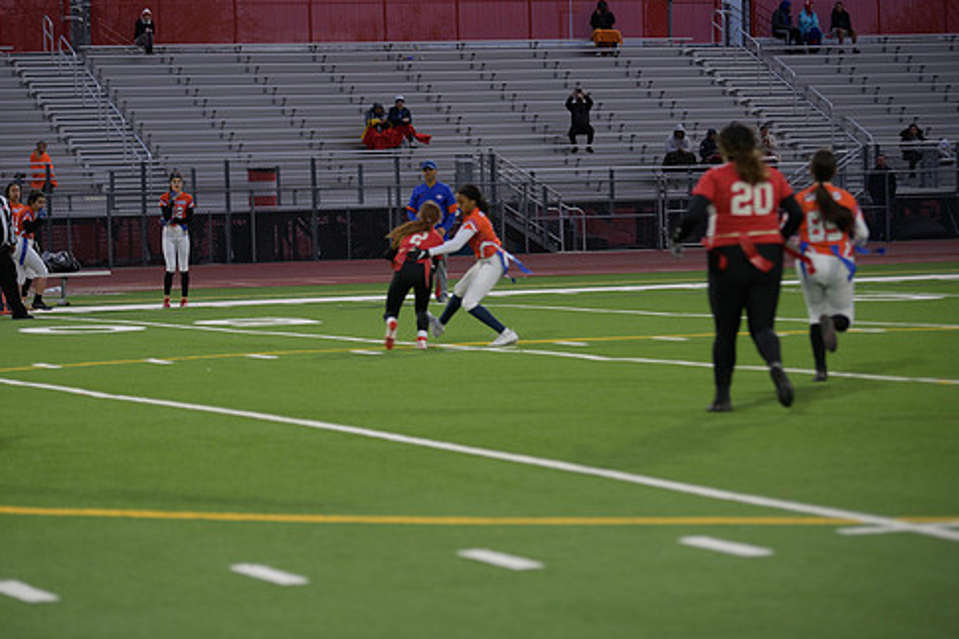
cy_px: 268
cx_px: 409
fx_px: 3888
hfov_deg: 14.1
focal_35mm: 146
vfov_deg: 9.4
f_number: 2.8
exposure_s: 1/200
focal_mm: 122
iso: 400
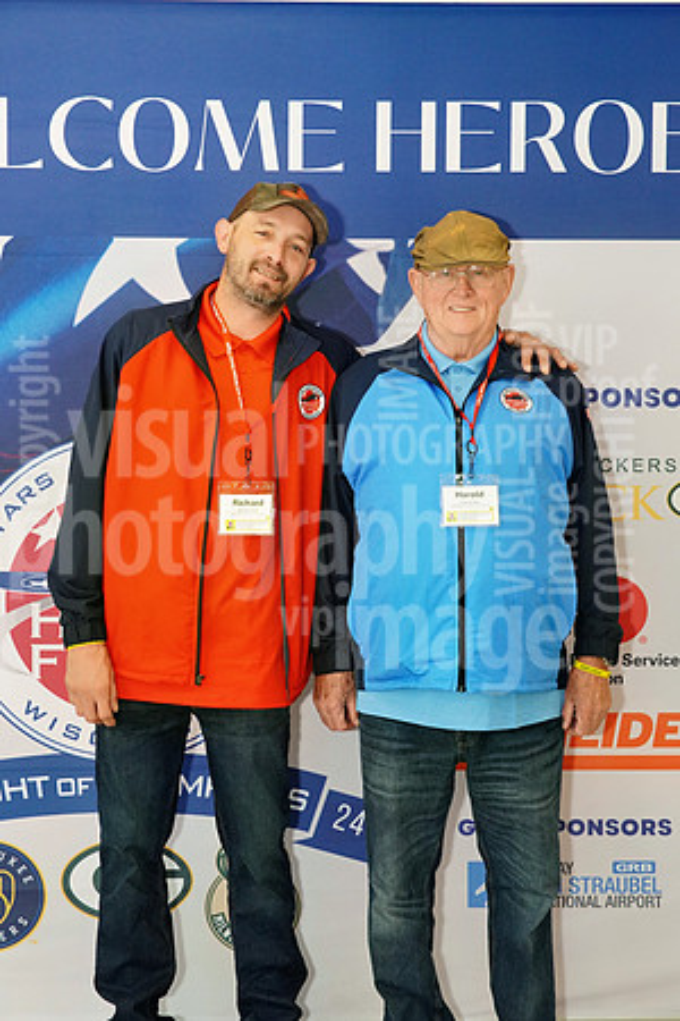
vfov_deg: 31.2
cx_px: 340
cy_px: 510
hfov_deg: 21.1
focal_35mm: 64
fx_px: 1827
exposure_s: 1/100
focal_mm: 43
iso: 1600
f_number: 8
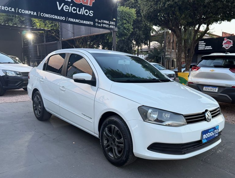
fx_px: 204
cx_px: 136
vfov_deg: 46.9
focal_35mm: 30
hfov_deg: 59.5
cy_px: 104
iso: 200
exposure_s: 1/120
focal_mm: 6.76
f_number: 1.78
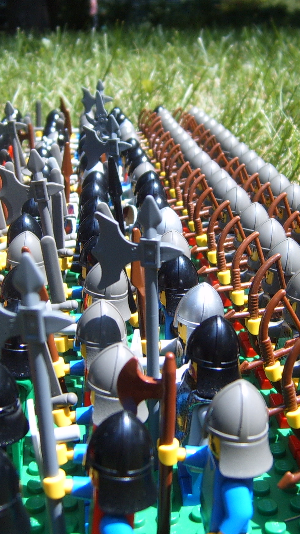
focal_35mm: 54
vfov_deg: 38.5
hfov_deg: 22.2
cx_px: 143
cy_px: 266
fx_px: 764
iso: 63
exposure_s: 1/350
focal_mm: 6.2
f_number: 2.9
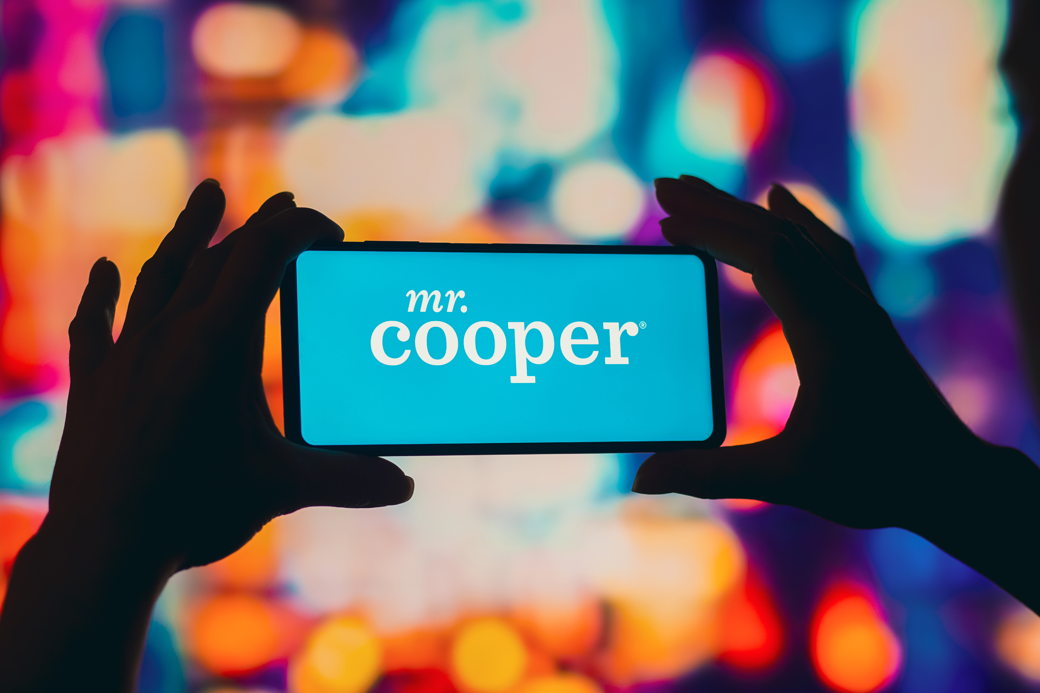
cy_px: 350
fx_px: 2195
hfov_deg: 26.7
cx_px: 519
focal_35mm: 76
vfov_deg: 17.9
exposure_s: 1/50
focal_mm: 50
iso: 160
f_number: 2.8
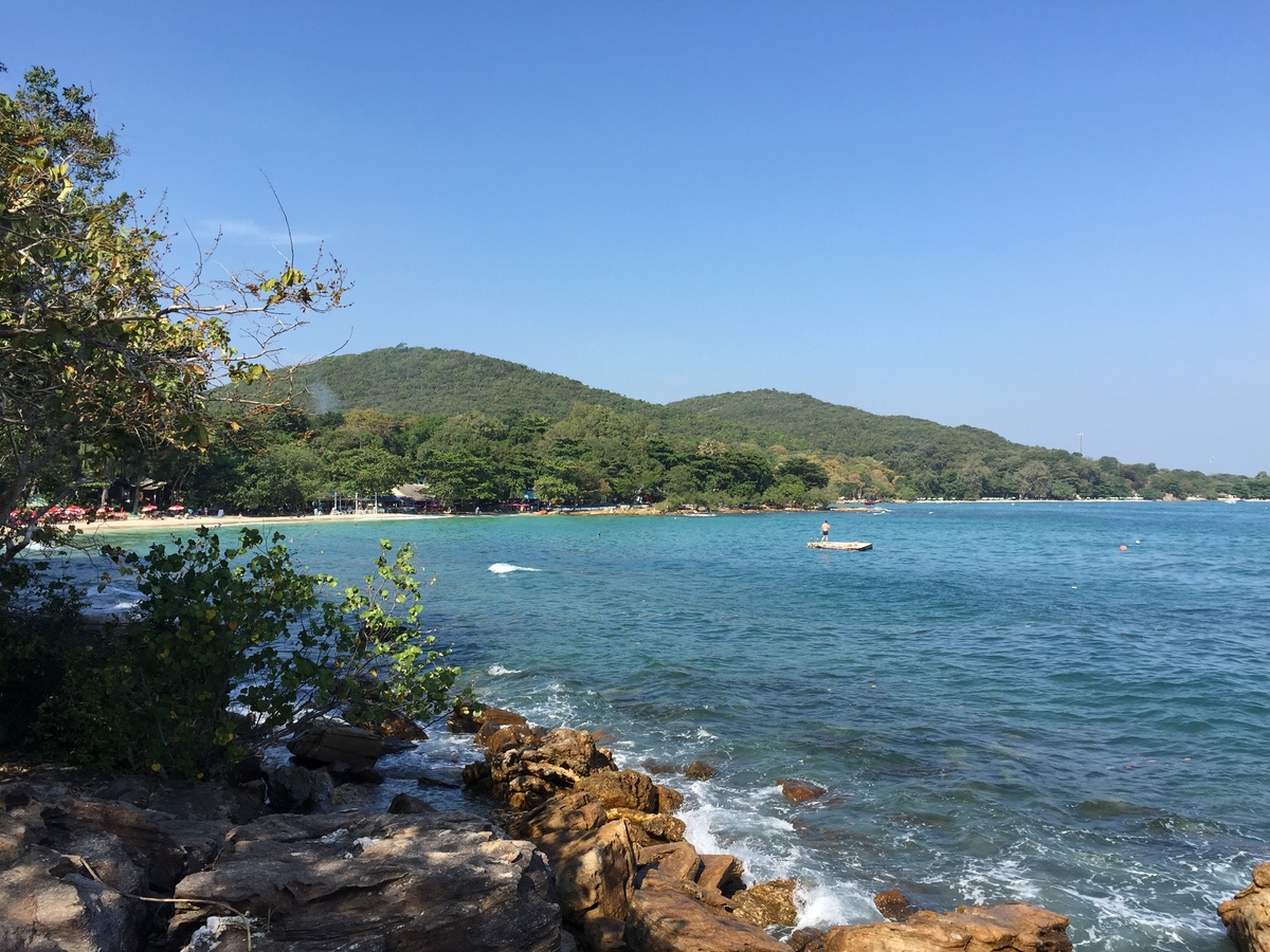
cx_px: 635
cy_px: 476
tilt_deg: +1.1
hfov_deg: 61.7
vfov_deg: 48.2
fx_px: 1064
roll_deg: -1.0
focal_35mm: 29
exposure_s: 1/1464
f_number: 2.2
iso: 32
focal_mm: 4.15
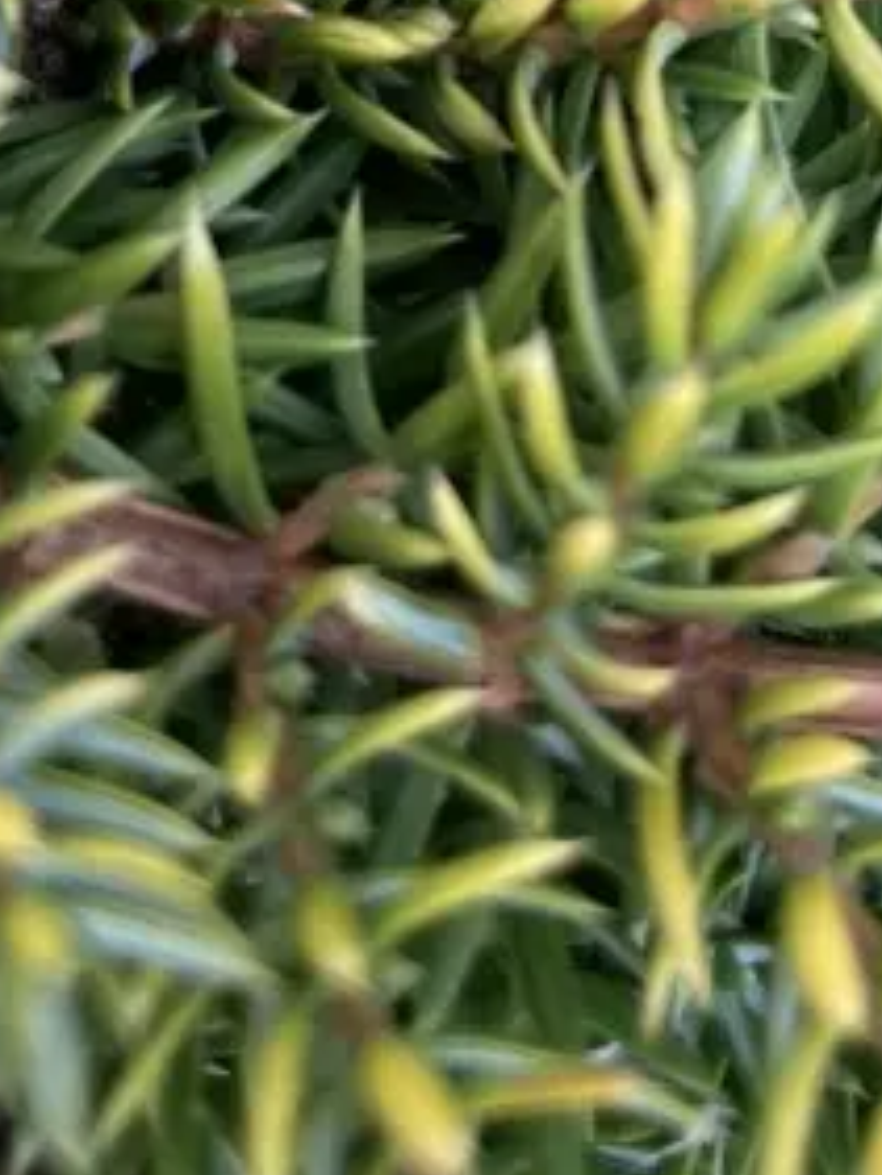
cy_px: -983
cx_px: 669
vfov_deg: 16.3
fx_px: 3395
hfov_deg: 14.7
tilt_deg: -67.7
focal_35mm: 100
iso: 32
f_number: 1.6
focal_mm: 4.2
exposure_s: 1/192
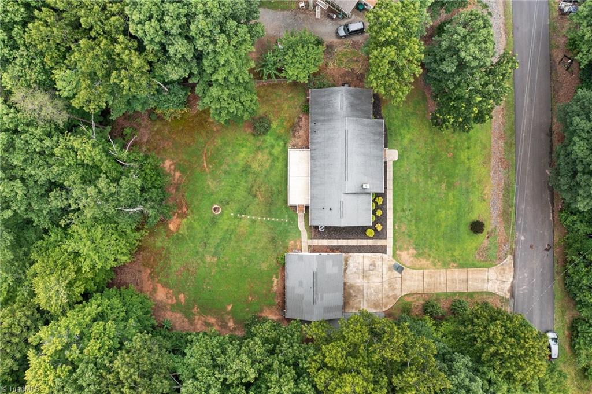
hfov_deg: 65.5
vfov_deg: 46.3
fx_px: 460
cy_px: 197
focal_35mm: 28
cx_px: 296
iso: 100
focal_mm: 10.26
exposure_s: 1/120
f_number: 4
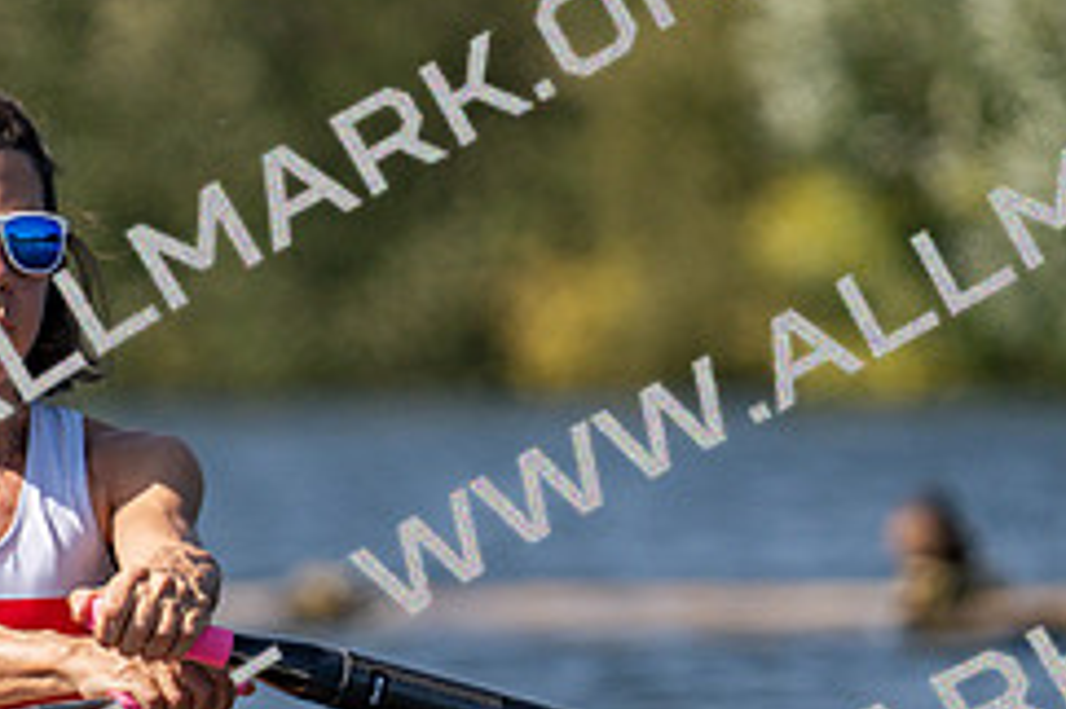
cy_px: 689
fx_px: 29205
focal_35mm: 987
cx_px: 31
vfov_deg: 1.4
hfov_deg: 2.1
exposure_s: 1/2000
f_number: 6.3
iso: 250
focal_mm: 411
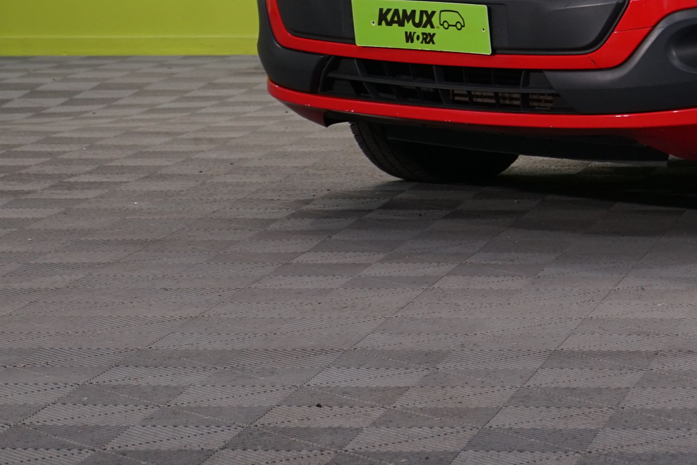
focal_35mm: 170
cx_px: 904
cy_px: -160
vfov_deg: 8.0
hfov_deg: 11.8
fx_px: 3292
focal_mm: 56
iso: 320
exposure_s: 1/30
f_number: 5
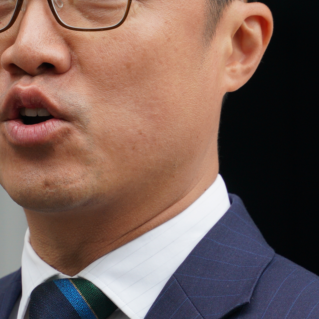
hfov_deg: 2.8
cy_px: 103
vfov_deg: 2.8
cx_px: 103
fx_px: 6475
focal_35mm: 621
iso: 500
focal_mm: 200
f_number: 5.6
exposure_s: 1/320
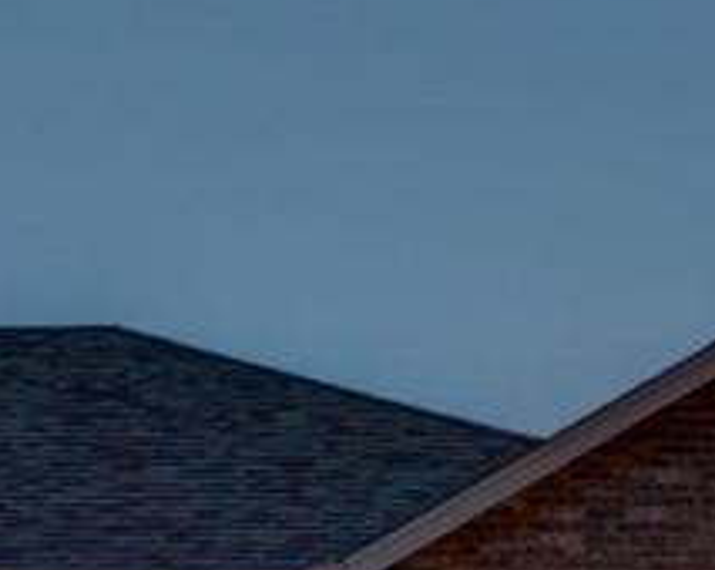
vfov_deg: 18.7
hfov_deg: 19.0
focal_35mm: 76
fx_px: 1607
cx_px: -581
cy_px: 749
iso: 320
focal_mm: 10
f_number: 4
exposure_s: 1/3.33
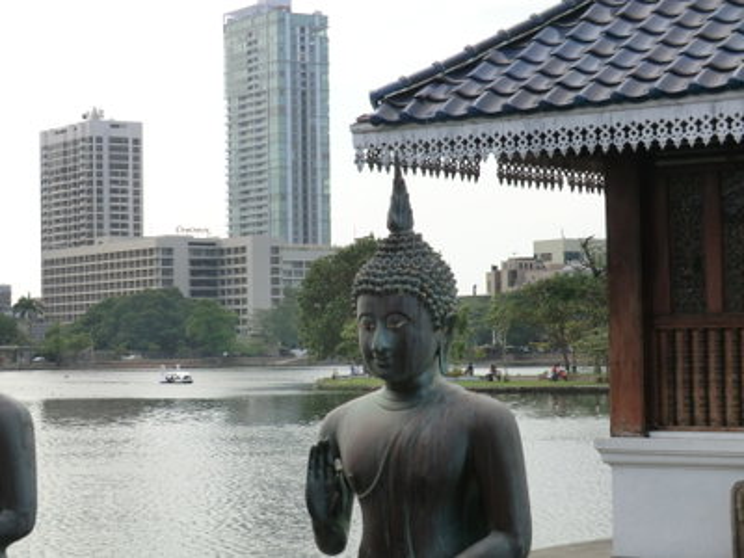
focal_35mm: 89
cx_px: 372
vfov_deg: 16.6
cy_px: 279
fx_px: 1913
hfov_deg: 22.0
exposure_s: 1/250
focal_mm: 16
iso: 80
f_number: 4.8
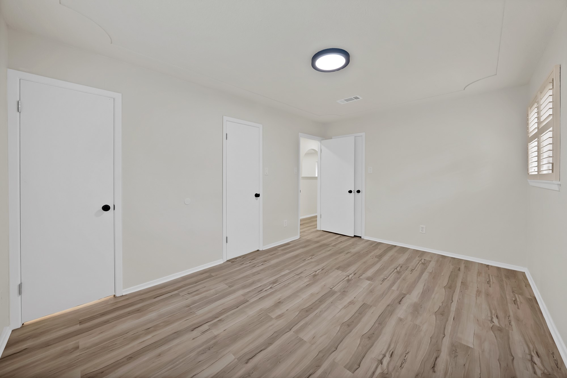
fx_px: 189
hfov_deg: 112.6
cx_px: 284
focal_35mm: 12
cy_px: 189
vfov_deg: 90.0
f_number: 9
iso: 640
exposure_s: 1/3
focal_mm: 12
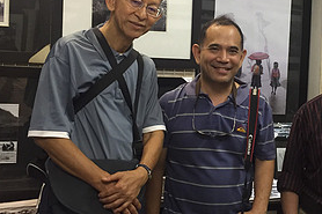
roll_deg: -3.2
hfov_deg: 31.2
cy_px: 77
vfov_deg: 21.5
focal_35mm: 63
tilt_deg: -1.9
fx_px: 563
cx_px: 250
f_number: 2.2
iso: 160
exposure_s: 1/33
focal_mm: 4.15
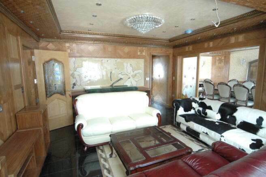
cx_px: 133
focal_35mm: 18
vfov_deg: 67.3
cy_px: 88
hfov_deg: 90.1
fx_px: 133
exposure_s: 1/10
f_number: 4.5
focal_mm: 12
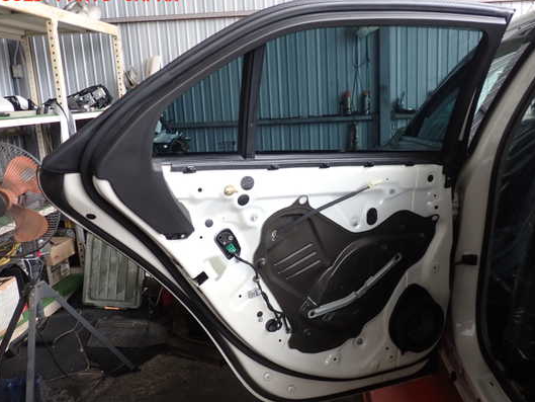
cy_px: 210
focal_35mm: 34
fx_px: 526
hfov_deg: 53.8
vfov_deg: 41.8
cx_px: 298
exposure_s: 1/50
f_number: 2.3
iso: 200
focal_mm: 5.4
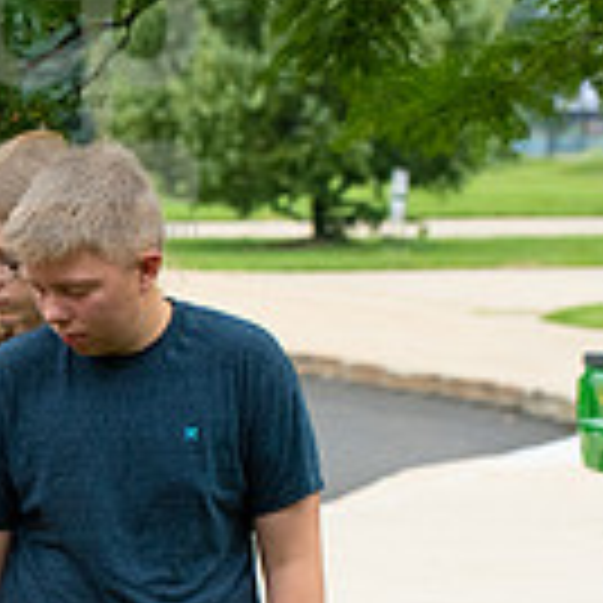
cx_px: -576
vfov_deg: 4.7
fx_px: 7272
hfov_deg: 4.7
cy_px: 704
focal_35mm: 369
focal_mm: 100
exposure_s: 1/1000
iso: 1250
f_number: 5.6
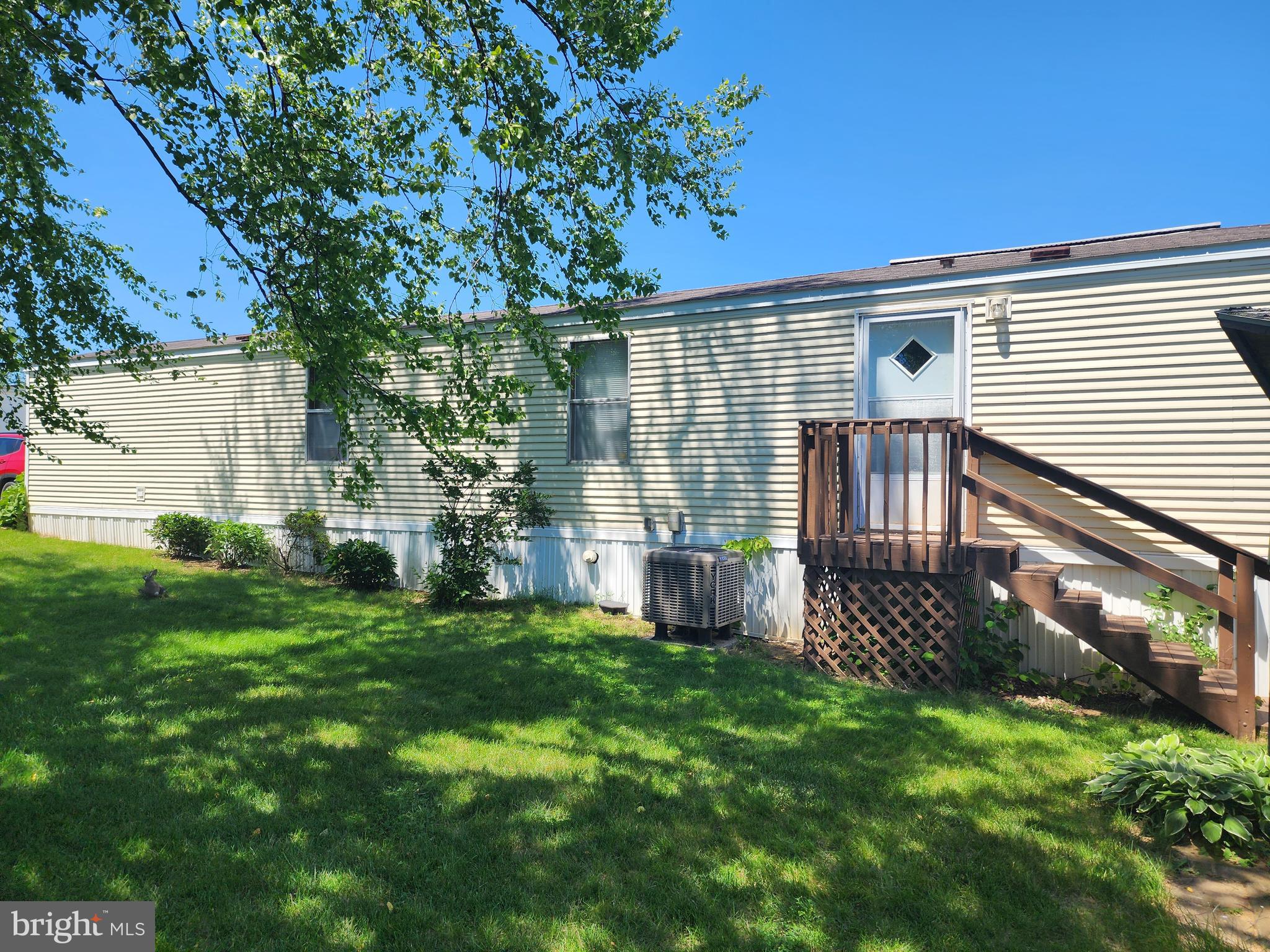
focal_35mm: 23
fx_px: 844
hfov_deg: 73.9
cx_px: 635
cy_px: 476
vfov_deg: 58.9
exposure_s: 1/724
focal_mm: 6.4
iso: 12
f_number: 1.8
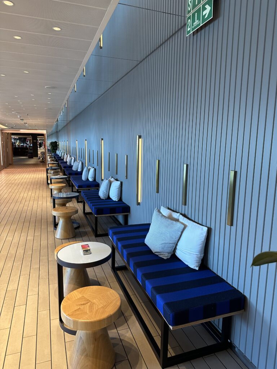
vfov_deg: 71.6
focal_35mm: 24
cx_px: 138
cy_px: 184
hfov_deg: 56.8
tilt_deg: -9.0
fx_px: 256
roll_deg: -0.7
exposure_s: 1/83
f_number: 1.78
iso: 160
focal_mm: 6.86
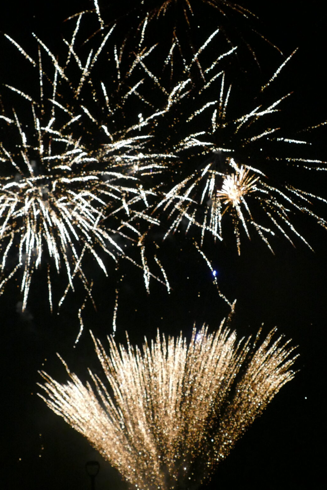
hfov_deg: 24.2
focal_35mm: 56
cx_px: 142
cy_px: 245
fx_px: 763
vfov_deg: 35.6
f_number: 4
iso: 1600
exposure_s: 1/50
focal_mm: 12.38
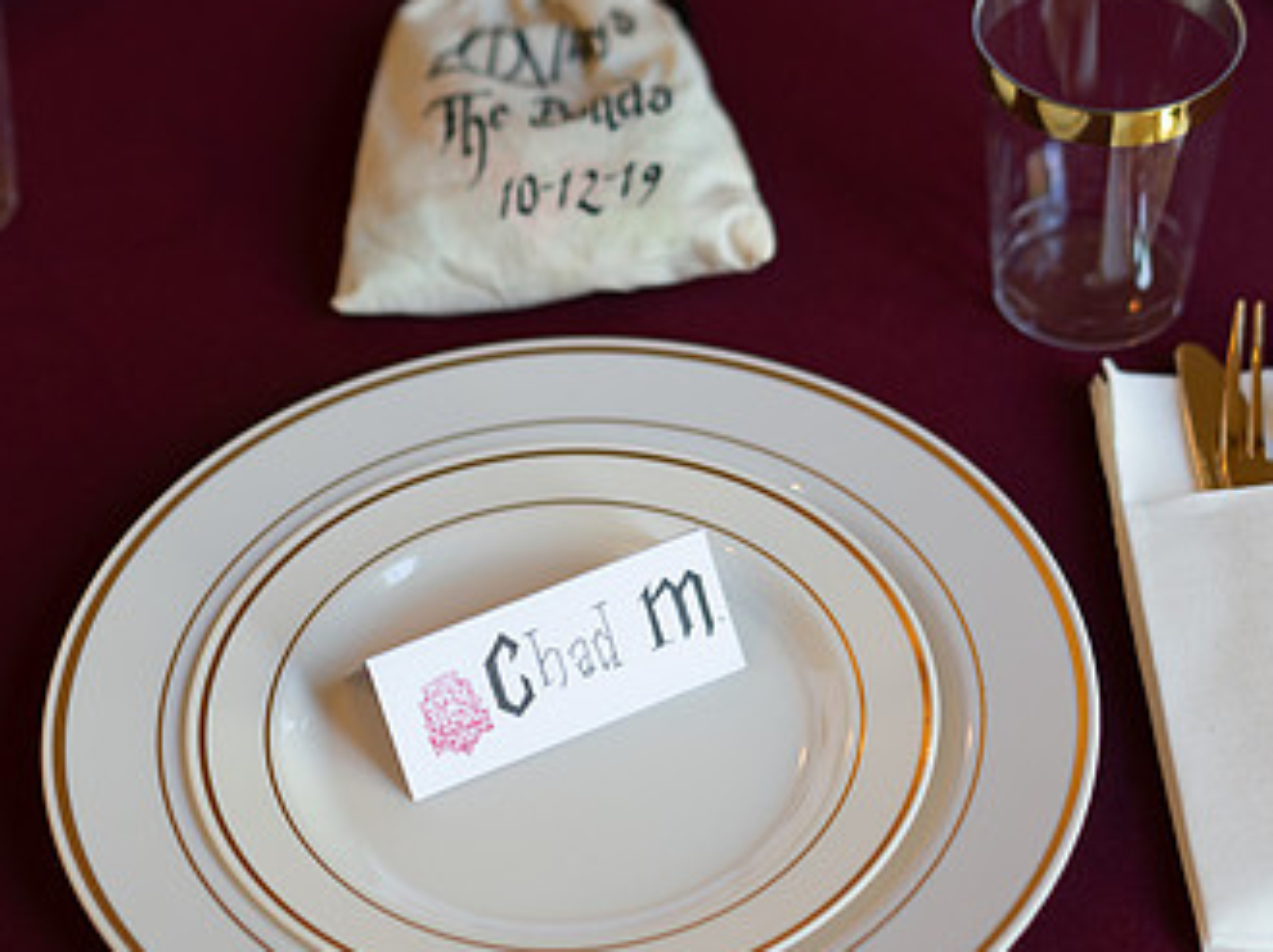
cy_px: 476
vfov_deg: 15.9
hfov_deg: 21.1
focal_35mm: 93
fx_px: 3418
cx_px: 575
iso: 250
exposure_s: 1/200
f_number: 2.2
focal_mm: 55
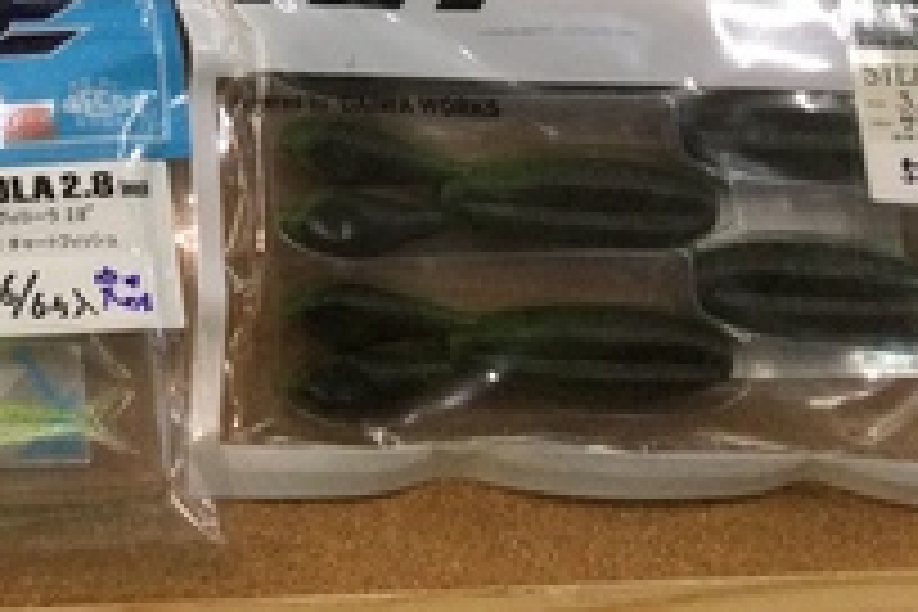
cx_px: -338
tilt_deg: -71.8
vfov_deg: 13.3
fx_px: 2422
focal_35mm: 95
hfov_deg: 19.5
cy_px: -396
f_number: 2.4
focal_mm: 3.3
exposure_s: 1/30
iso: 32
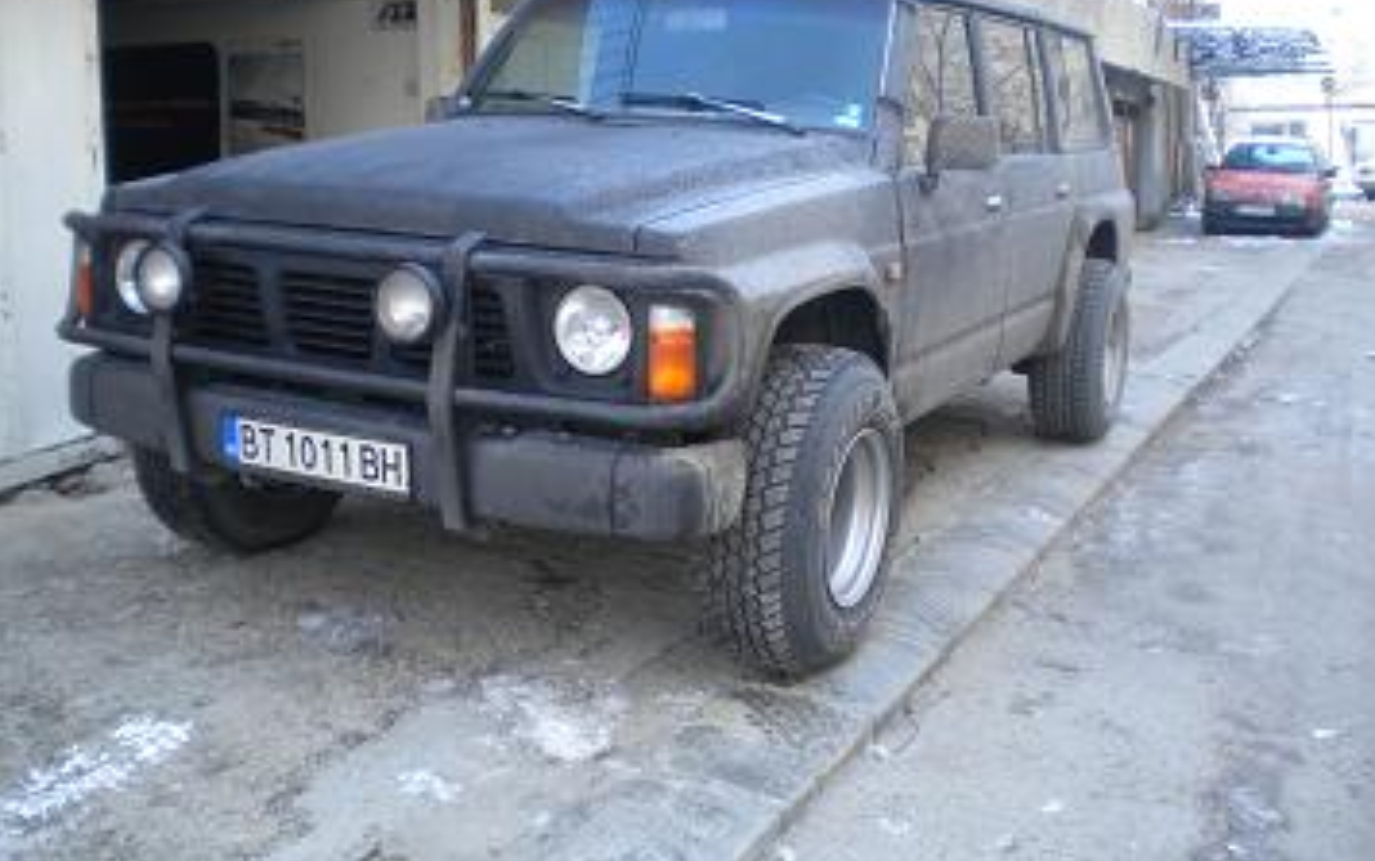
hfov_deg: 51.5
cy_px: 347
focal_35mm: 38
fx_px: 1425
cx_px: 697
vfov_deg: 33.5
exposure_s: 1/60.2
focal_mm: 6.3
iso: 88
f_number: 3.1
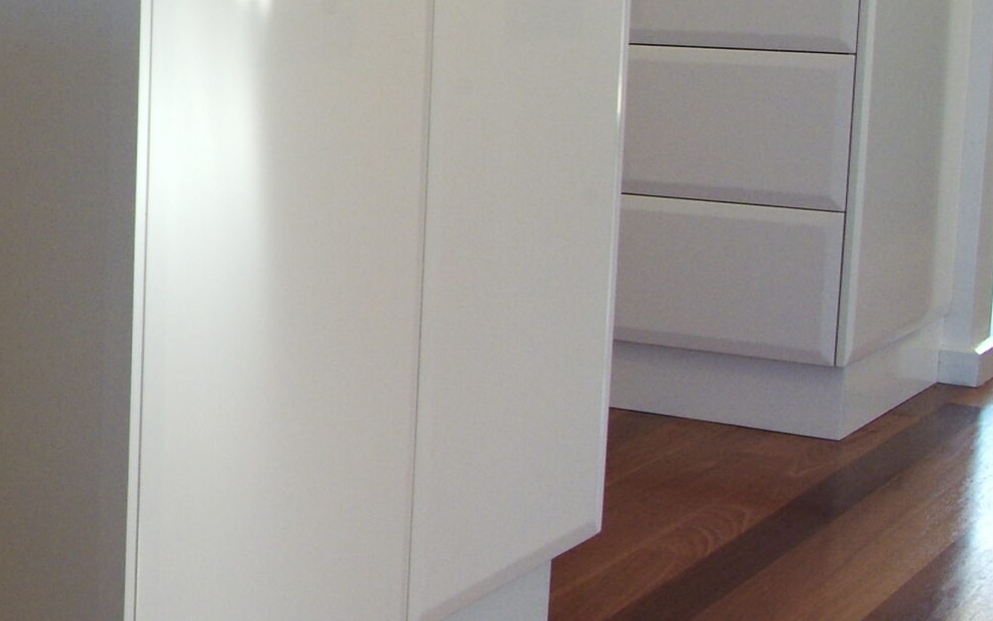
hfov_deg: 23.9
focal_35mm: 79
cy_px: 197
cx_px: -190
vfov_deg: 16.5
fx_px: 2138
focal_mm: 20
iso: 800
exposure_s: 1/90
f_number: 6.7
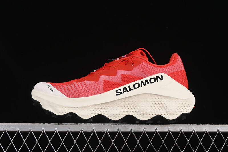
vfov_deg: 18.2
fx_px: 475
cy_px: 76
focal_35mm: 75
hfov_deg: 27.0
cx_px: 114
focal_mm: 50
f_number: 8
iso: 160
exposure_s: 1/80
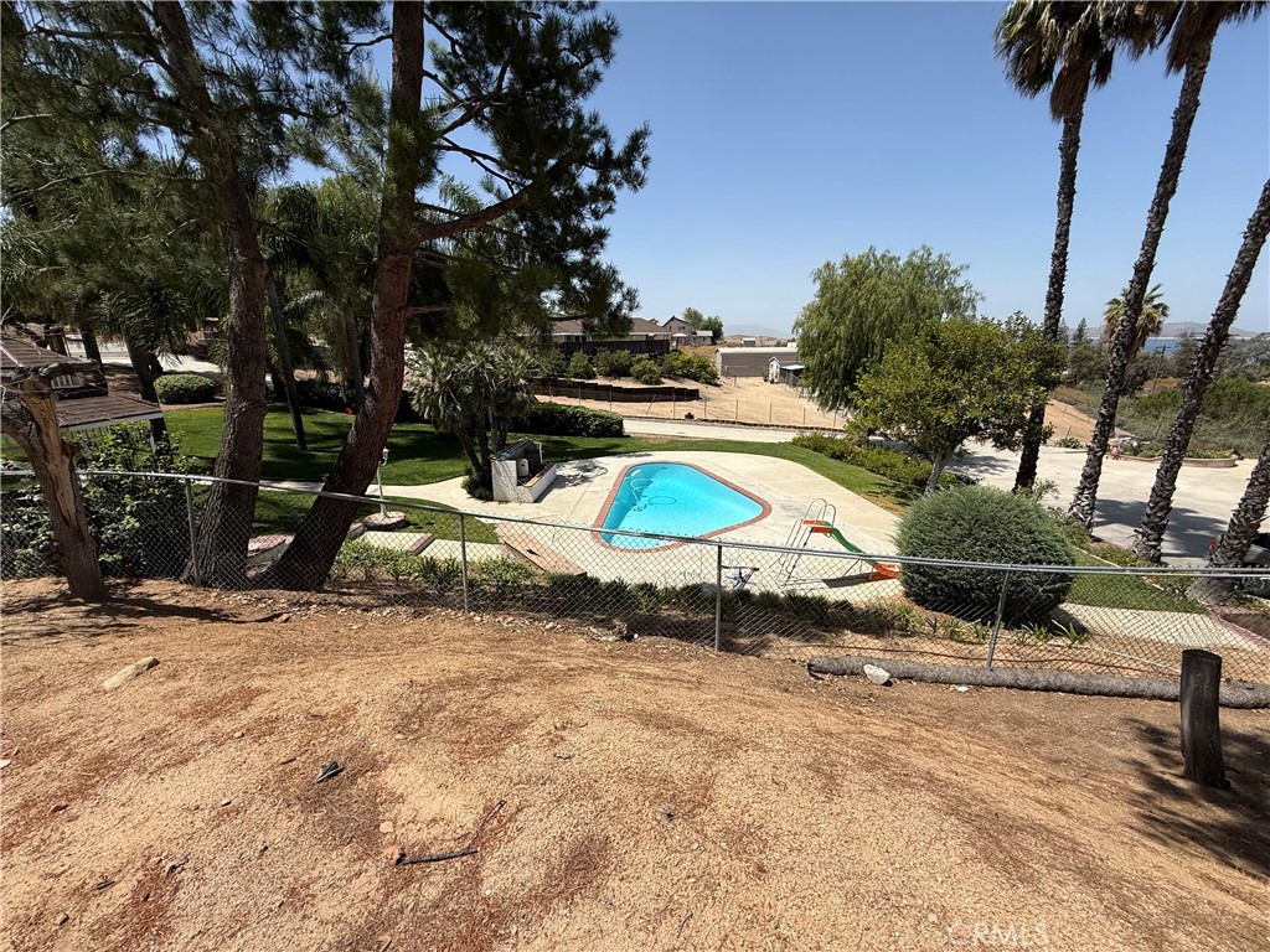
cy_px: 476
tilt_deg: -15.6
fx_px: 514
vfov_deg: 85.7
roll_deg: +0.7
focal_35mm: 14
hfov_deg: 102.1
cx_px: 635
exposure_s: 1/2611
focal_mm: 2.22
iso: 50
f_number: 2.2
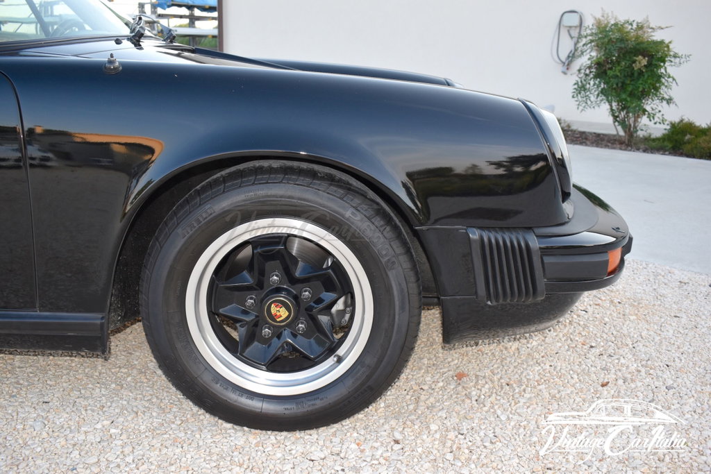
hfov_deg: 57.2
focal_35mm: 33
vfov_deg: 40.0
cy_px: 237
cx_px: 356
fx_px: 652
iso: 320
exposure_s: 1/200
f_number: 5
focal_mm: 22
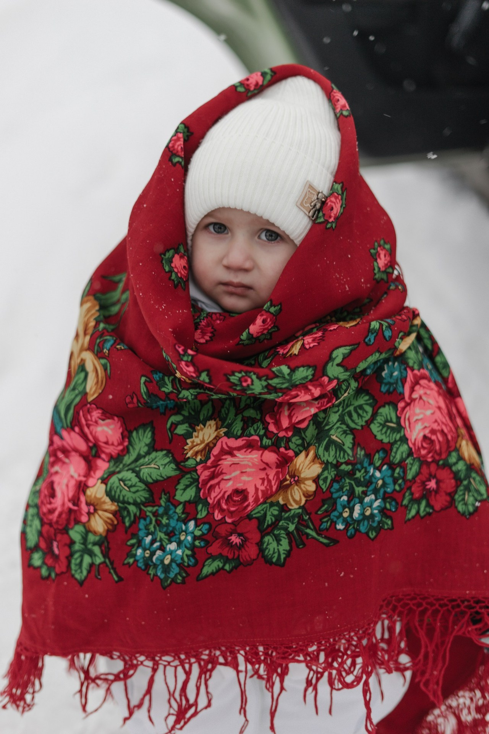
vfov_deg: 39.6
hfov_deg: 27.0
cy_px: 367
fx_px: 1019
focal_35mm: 50
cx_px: 244
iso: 160
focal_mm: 50
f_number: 1.8
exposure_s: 1/160
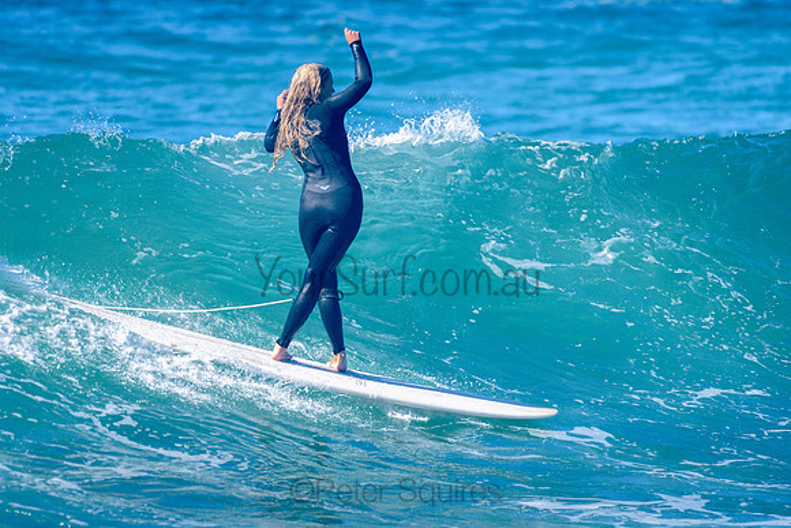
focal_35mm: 613
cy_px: 245
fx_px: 13467
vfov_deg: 2.2
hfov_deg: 3.4
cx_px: 330
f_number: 5.6
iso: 220
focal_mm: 500
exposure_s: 1/2000
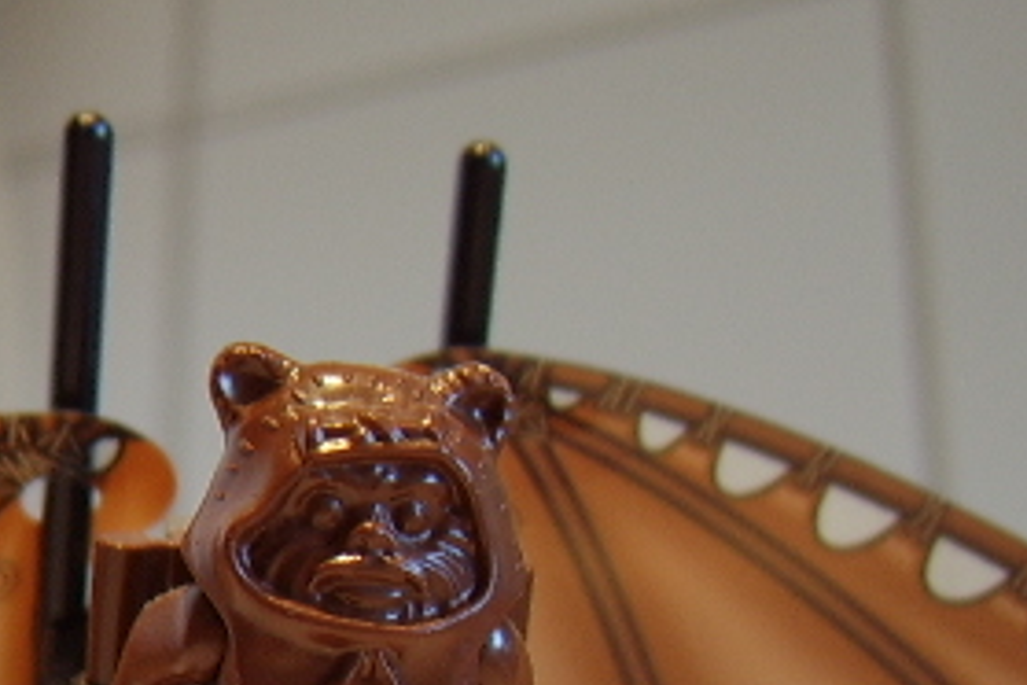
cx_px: 306
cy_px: 729
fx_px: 2111
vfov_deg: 17.8
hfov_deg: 27.1
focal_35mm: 74
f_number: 2.7
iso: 100
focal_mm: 8.13
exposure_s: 1/15
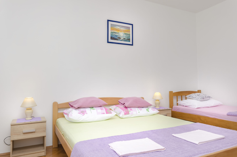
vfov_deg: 47.7
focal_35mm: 27
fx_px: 177
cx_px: 118
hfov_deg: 67.5
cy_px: 78
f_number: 6.3
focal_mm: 18
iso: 160
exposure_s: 1/80
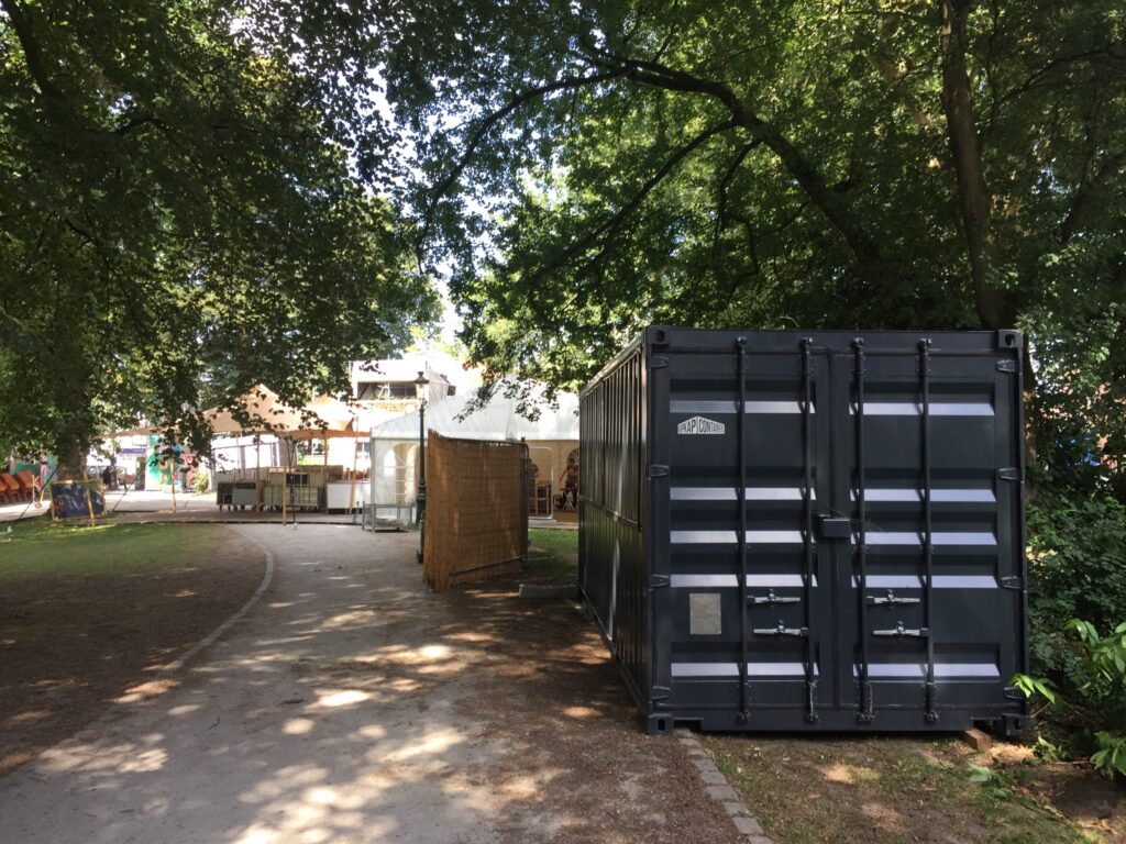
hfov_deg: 61.7
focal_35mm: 29
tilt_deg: +3.0
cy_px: 422
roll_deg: -0.8
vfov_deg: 48.2
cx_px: 563
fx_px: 943
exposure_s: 1/181
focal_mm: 4.15
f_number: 2.2
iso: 32
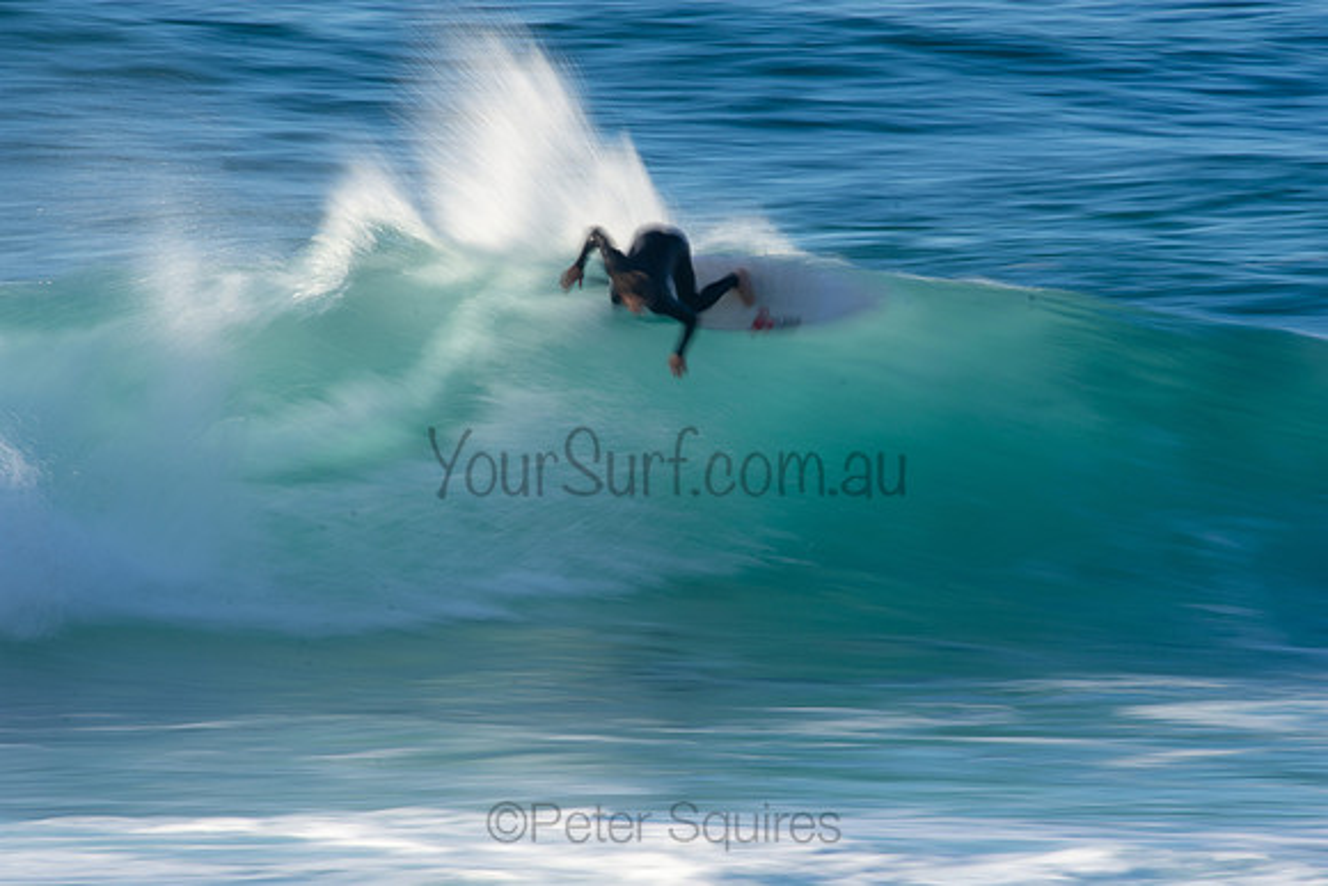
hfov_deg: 2.7
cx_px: 664
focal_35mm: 750
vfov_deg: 1.8
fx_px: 27672
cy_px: 443
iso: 100
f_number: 20
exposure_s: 1/25
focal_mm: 500
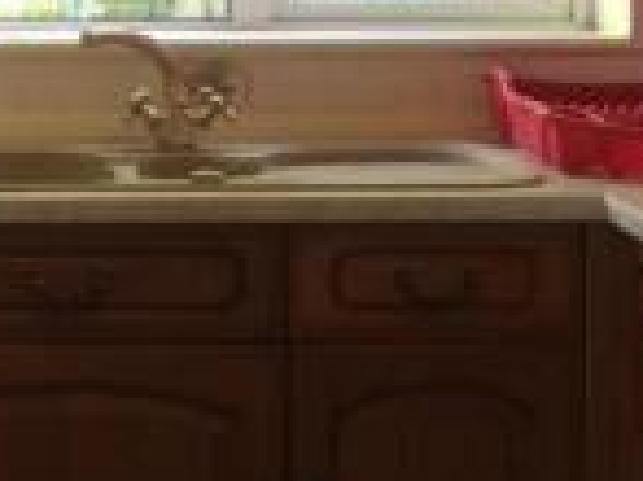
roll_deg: +0.9
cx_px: -46
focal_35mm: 115
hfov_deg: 16.7
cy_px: 24
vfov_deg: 12.7
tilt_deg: -4.4
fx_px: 2134
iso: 40
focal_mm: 4.15
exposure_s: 1/33
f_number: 2.2
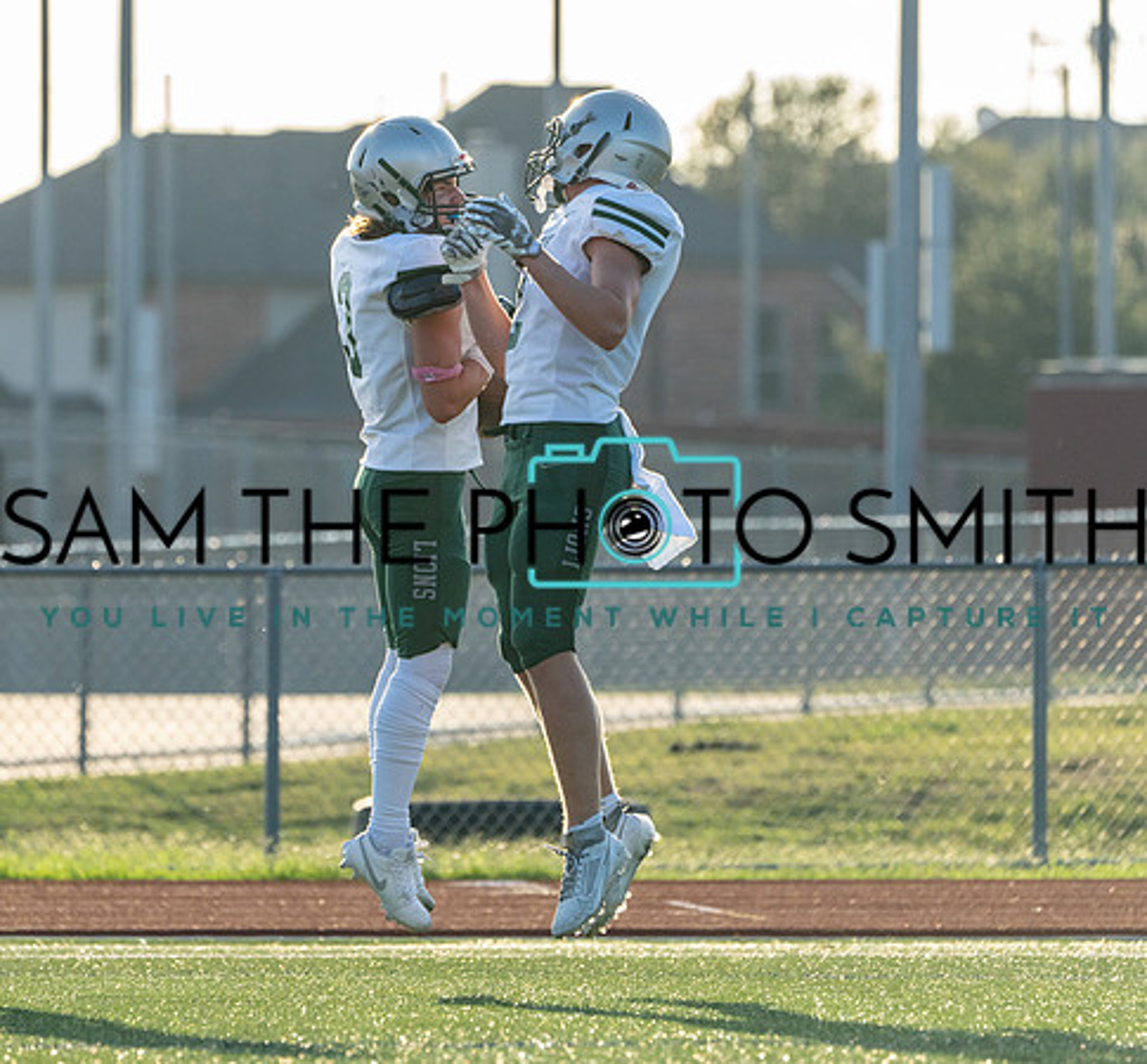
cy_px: 535
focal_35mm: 499
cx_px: 497
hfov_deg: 3.6
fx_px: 18047
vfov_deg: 3.4
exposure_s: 1/1250
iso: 1600
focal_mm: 400
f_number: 8
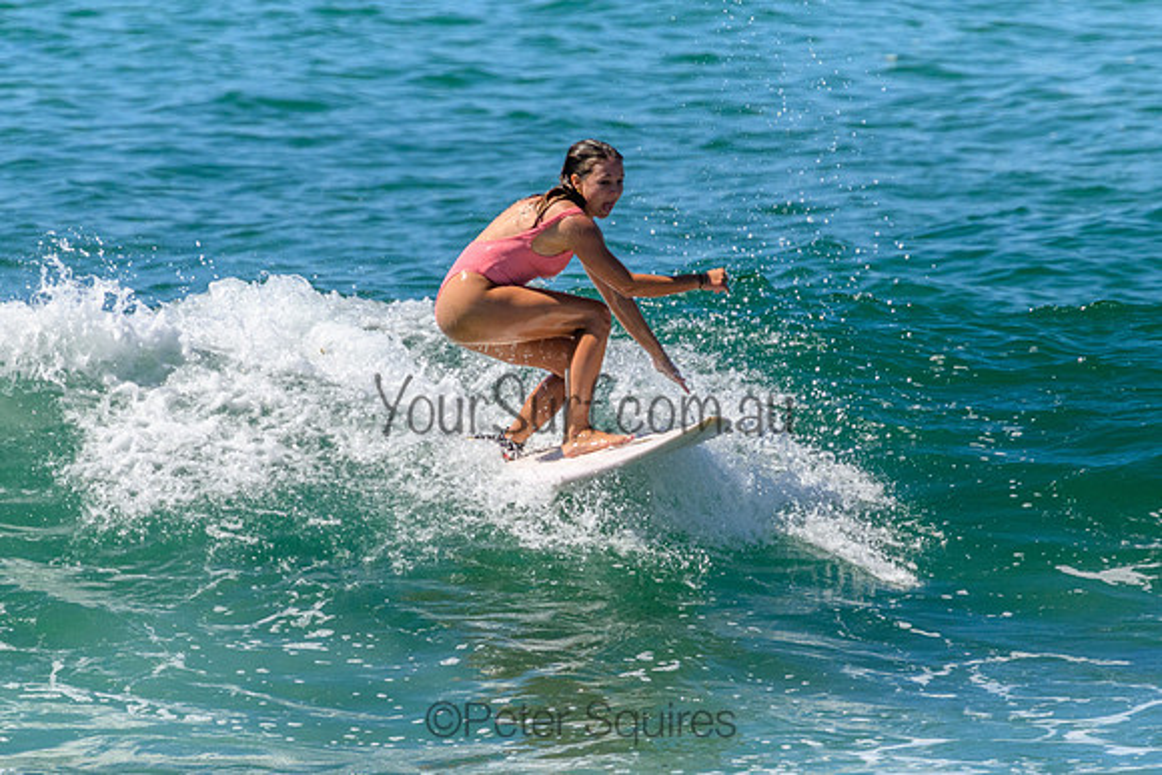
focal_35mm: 1101
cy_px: 407
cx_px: 558
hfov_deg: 1.9
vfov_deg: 1.3
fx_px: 35531
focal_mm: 800
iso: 1100
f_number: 11
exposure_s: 1/2000
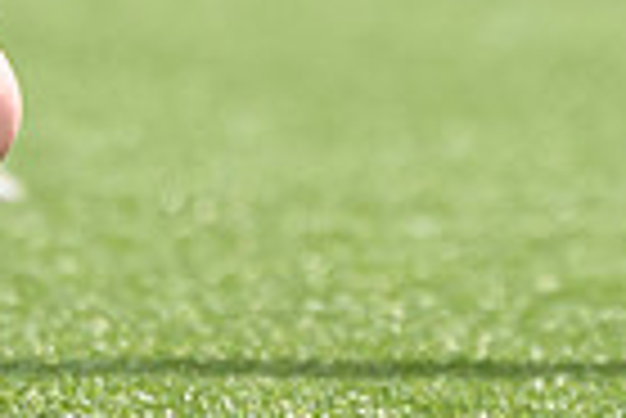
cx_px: 200
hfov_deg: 0.6
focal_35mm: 3504
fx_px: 60993
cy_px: -828
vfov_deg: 0.4
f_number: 4
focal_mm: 560
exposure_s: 1/2000
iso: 500
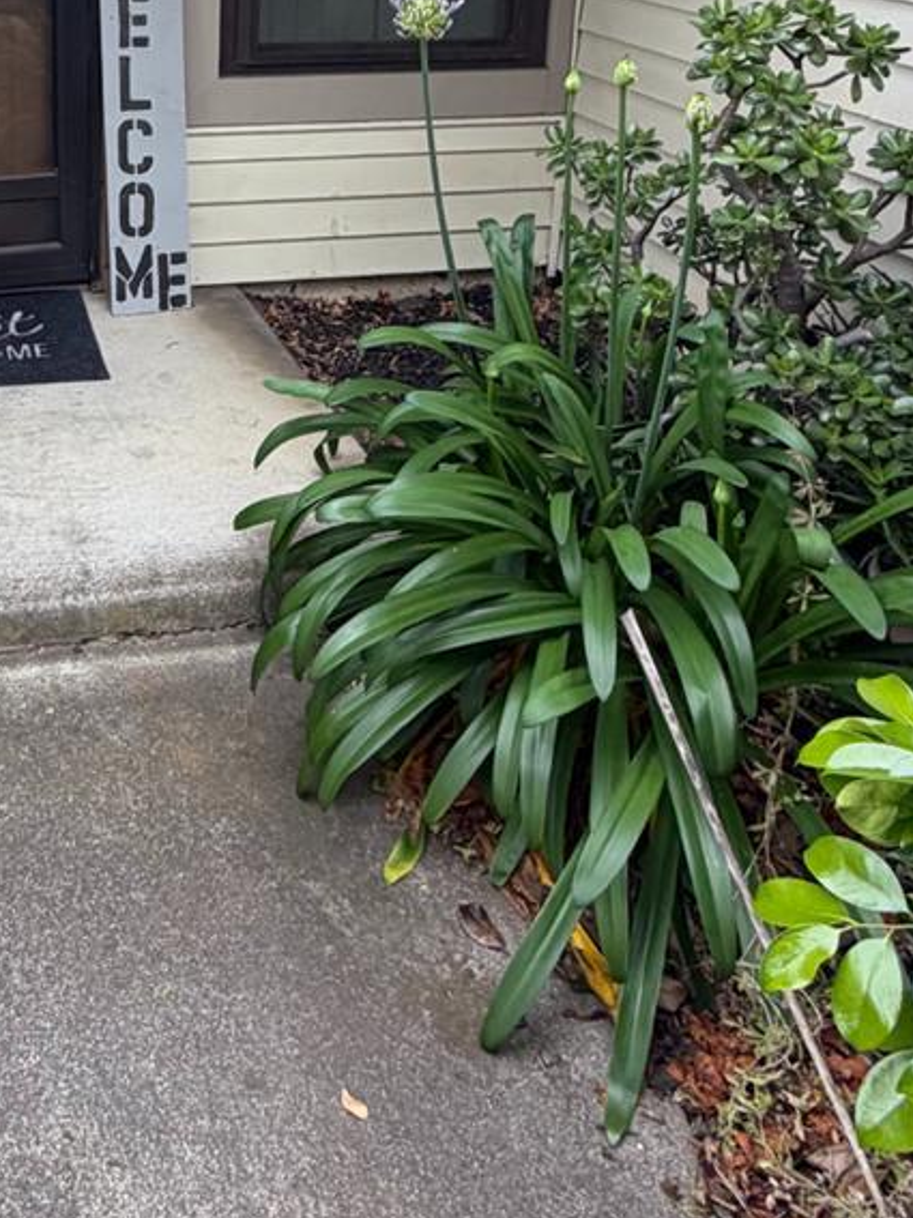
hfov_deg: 36.4
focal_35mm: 37
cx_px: 98
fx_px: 1302
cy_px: 124
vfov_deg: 45.5
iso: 80
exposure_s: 1/121
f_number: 2.2
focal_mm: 2.22
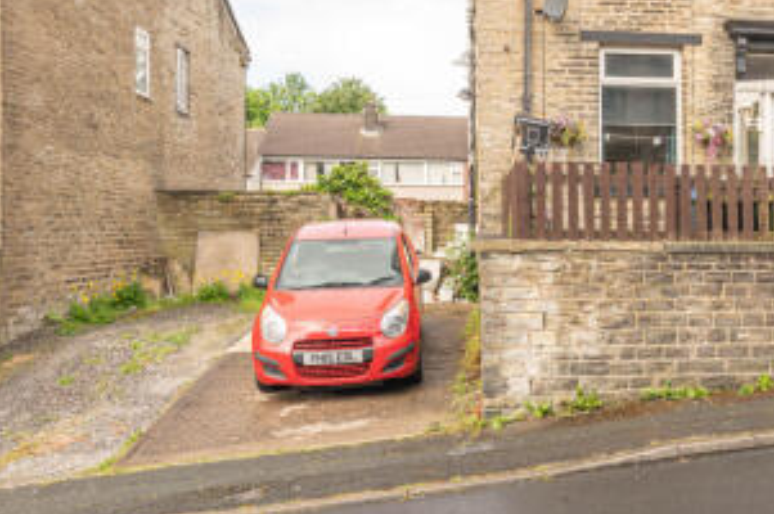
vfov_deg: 34.5
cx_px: 584
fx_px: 816
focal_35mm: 38
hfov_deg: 48.7
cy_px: 150
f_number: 8
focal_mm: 24
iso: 320
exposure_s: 1/320
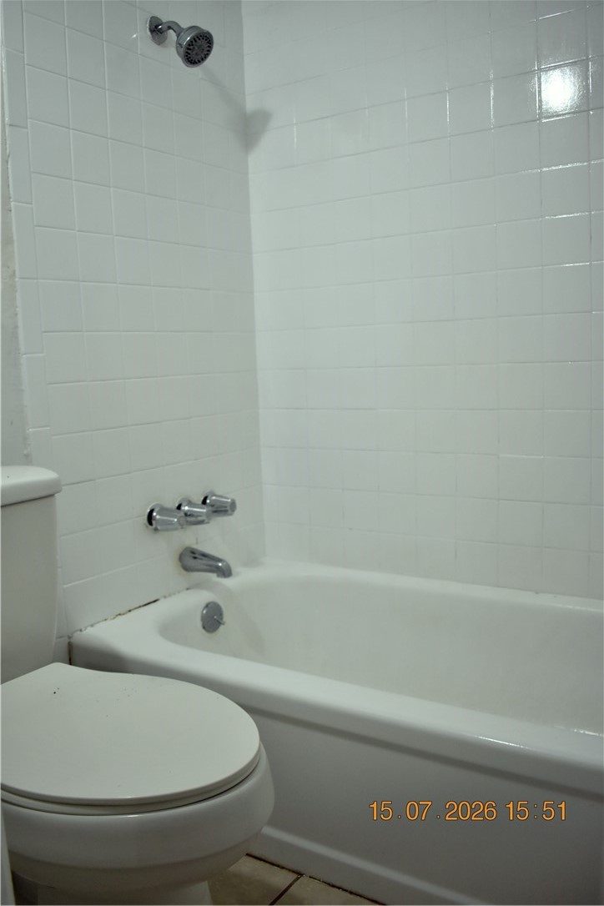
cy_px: 453
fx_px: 755
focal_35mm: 30
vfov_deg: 61.9
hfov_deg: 43.6
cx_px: 302
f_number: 4
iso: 560
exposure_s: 1/60
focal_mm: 20
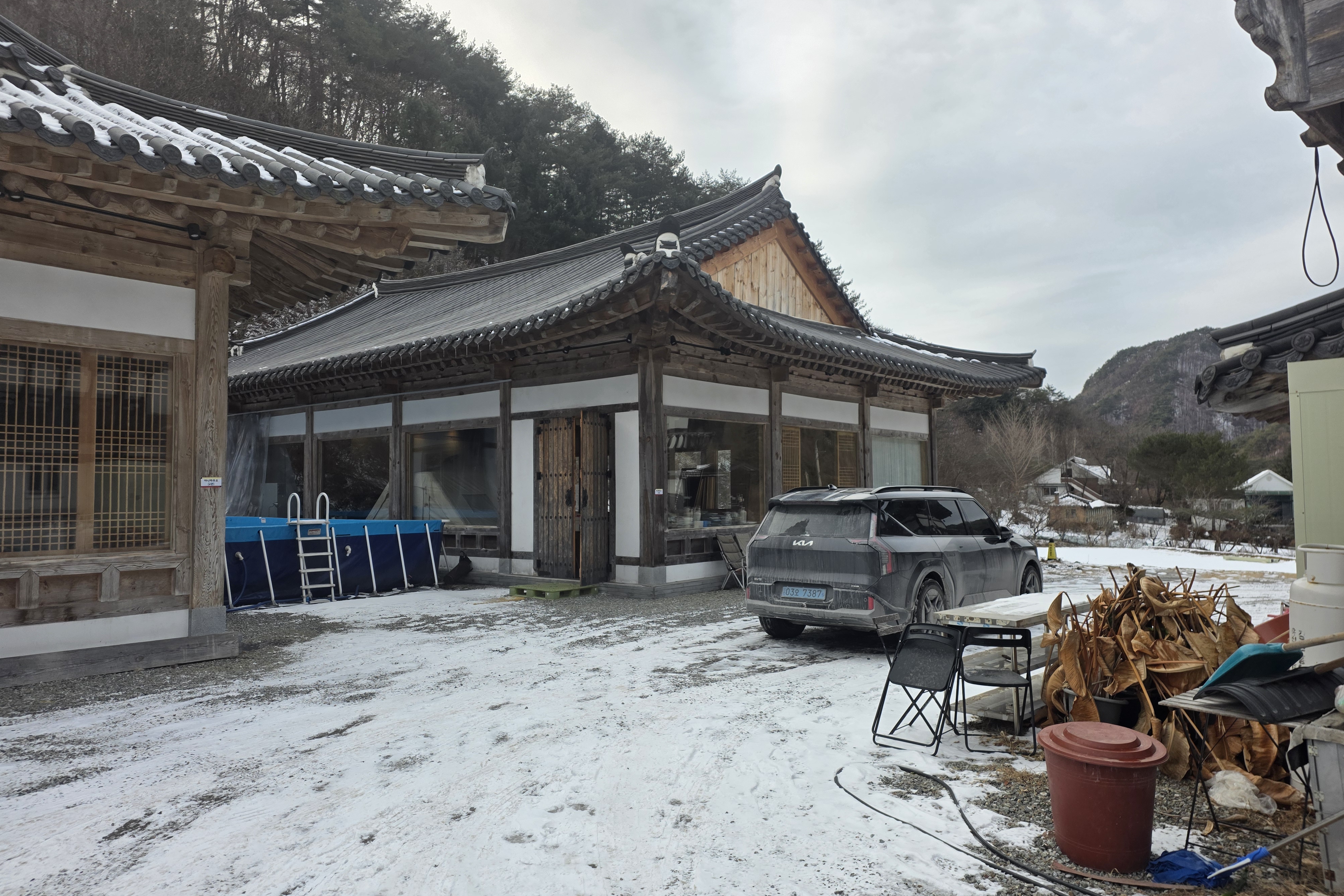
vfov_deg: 53.1
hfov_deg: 73.7
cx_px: 673
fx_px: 896
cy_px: 463
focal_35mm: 24
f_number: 1.7
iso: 80
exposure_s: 1/2352
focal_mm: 6.3
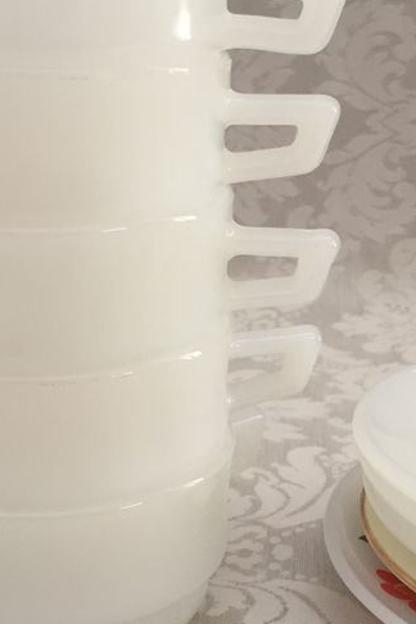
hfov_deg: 21.8
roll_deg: -1.0
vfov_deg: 32.4
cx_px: 299
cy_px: 300
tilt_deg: -15.8
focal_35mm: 62
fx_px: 1075
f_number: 2.2
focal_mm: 4.15
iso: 50
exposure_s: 1/33
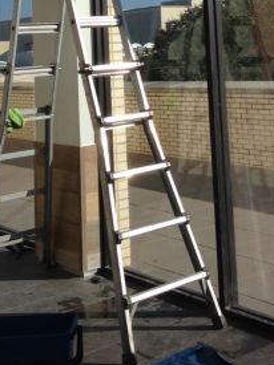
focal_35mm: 72
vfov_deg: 25.3
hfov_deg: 20.4
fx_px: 760
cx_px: 142
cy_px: -28
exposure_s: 1/2358
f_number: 2.4
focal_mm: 4.12
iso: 50
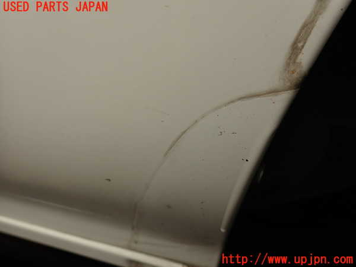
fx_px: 257
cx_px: 178
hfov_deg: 69.4
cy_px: 134
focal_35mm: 25
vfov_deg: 54.9
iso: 100
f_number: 2.8
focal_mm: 4.5
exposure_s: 1/200
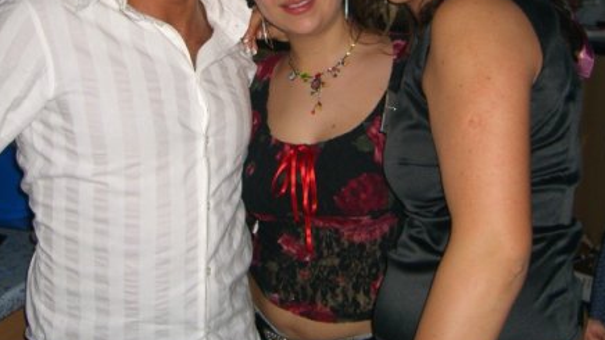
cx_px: 294
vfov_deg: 20.7
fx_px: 914
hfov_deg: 36.6
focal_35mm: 57
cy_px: 46
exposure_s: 1/60
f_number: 2.8
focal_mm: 7.9
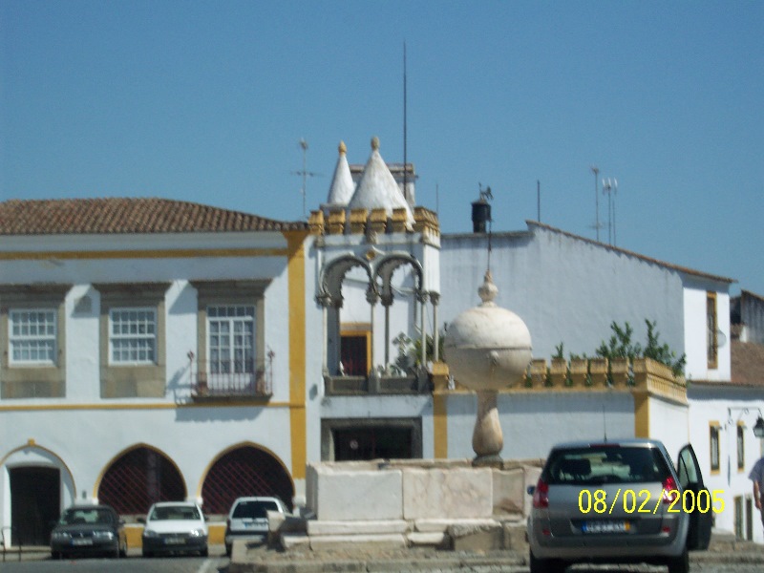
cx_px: 382
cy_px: 286
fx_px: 2516
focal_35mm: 114
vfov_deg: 13.0
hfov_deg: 17.3
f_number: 8
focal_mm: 24
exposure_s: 1/350
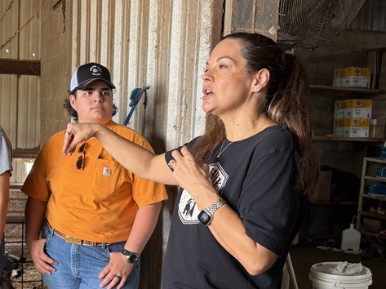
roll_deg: -1.7
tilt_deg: -7.4
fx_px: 579
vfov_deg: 27.8
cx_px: 89
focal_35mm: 52
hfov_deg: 35.9
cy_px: 196
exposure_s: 1/121
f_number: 1.78
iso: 200
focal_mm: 6.76
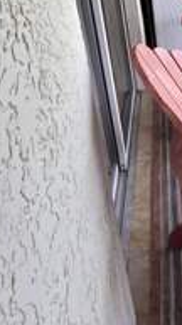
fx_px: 405
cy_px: 59
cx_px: 278
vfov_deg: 41.6
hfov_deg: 21.1
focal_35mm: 47
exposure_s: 1/60.2
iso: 125
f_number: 2.2
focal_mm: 2.2
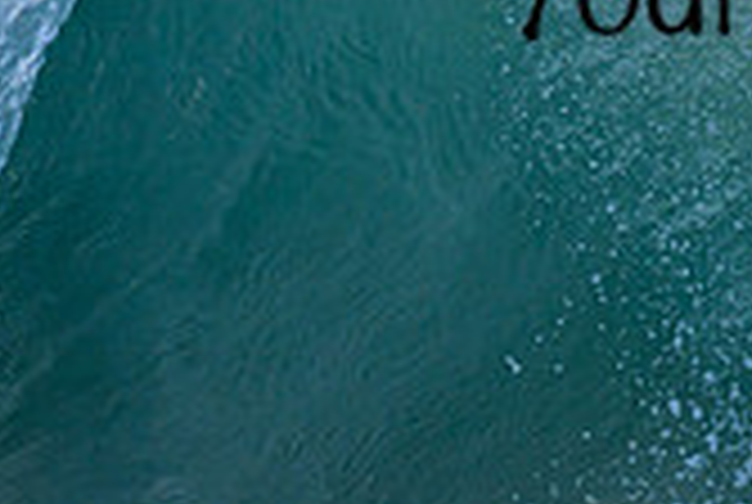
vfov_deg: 0.4
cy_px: 48
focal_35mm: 3146
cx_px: 1144
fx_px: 65833
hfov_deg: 0.7
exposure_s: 1/400
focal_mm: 800
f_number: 6.3
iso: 360
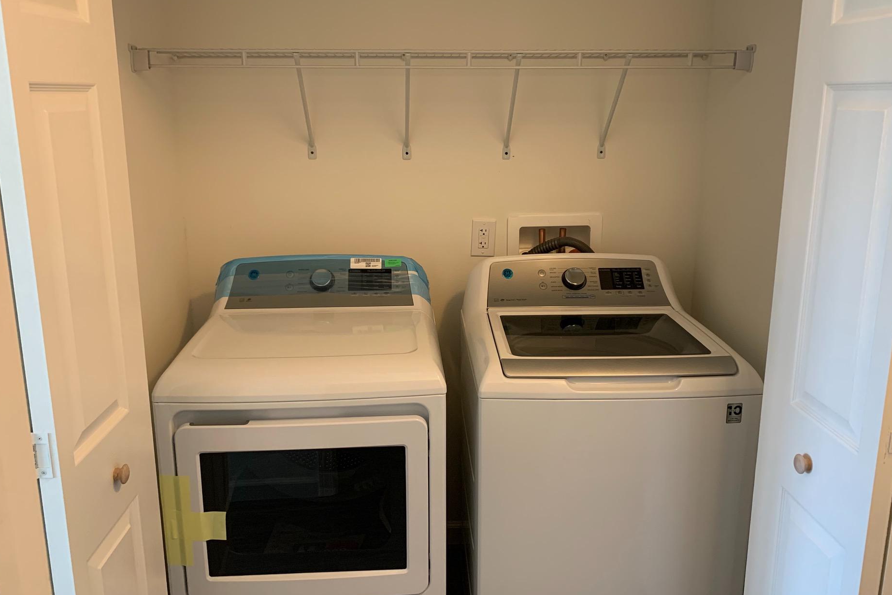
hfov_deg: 61.9
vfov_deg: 43.6
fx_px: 743
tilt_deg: -15.0
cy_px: 282
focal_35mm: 30
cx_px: 458
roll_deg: +0.2
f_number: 1.8
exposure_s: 1/60
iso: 200
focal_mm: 4.25
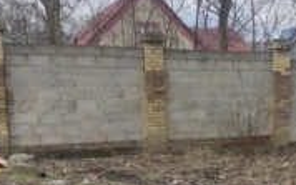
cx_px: 232
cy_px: 160
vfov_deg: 19.7
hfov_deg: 30.8
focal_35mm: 65
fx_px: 524
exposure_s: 1/1003
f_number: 1.89
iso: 100
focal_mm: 5.43
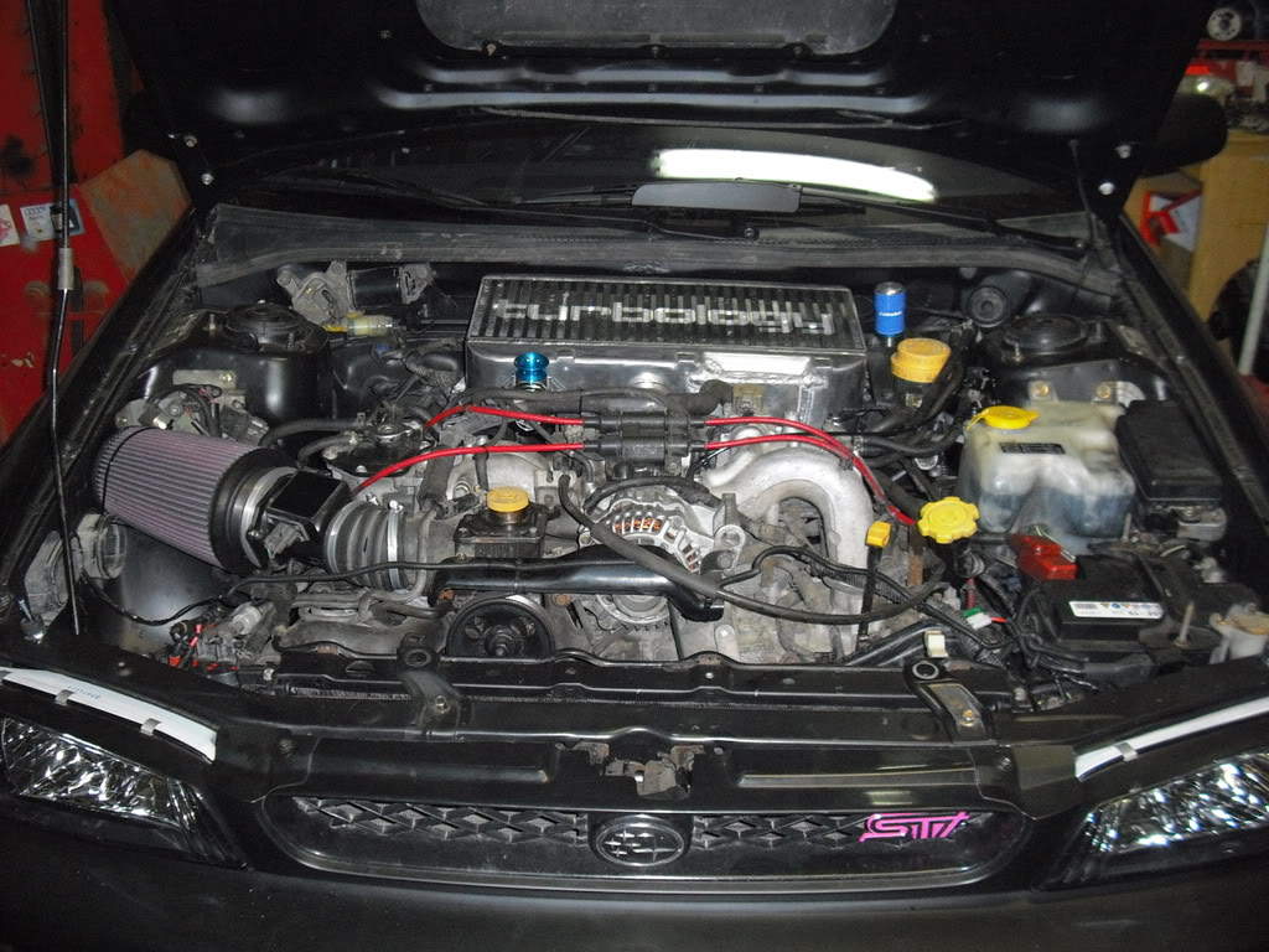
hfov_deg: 49.0
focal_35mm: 38
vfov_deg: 37.7
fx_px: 1393
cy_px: 476
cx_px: 634
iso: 400
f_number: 2.8
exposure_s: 1/60
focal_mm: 6.2
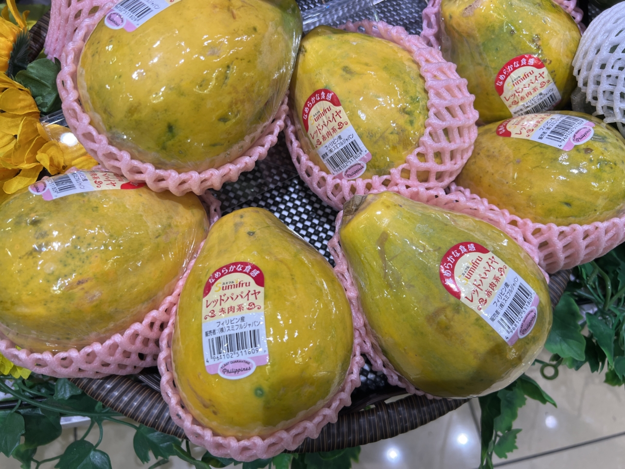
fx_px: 469
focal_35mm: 26
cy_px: 234
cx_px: 312
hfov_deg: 67.3
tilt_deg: -64.4
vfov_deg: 53.1
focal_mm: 5.7
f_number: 1.5
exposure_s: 1/100
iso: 32
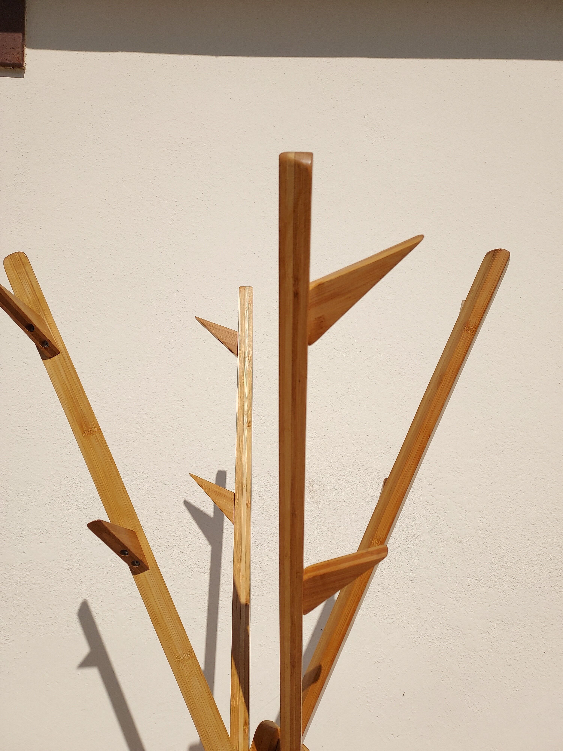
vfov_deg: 71.6
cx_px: 282
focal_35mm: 24
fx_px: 520
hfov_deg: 56.8
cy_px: 376
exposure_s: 1/3050
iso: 40
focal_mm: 4.6
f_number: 1.8
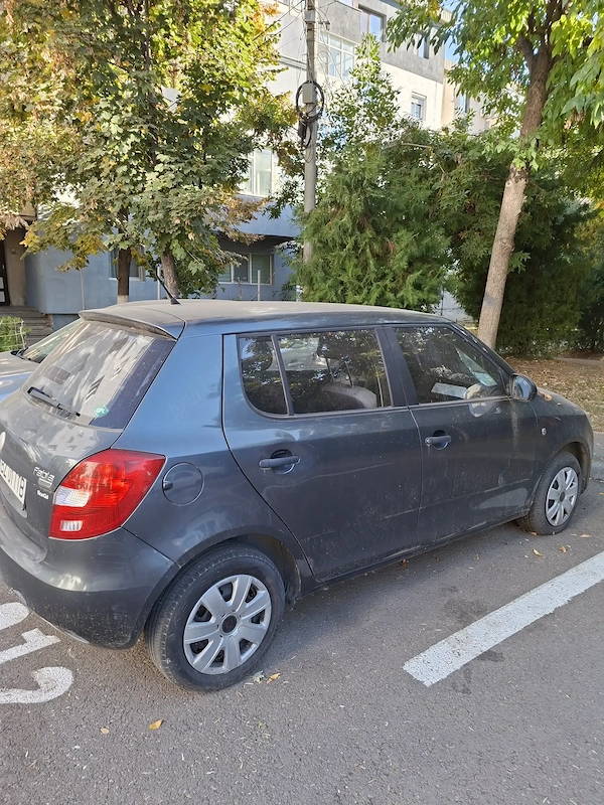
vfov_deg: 73.9
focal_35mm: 23
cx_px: 302
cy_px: 402
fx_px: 535
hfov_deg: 58.9
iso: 40
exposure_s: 1/180
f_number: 1.8
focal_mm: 5.54
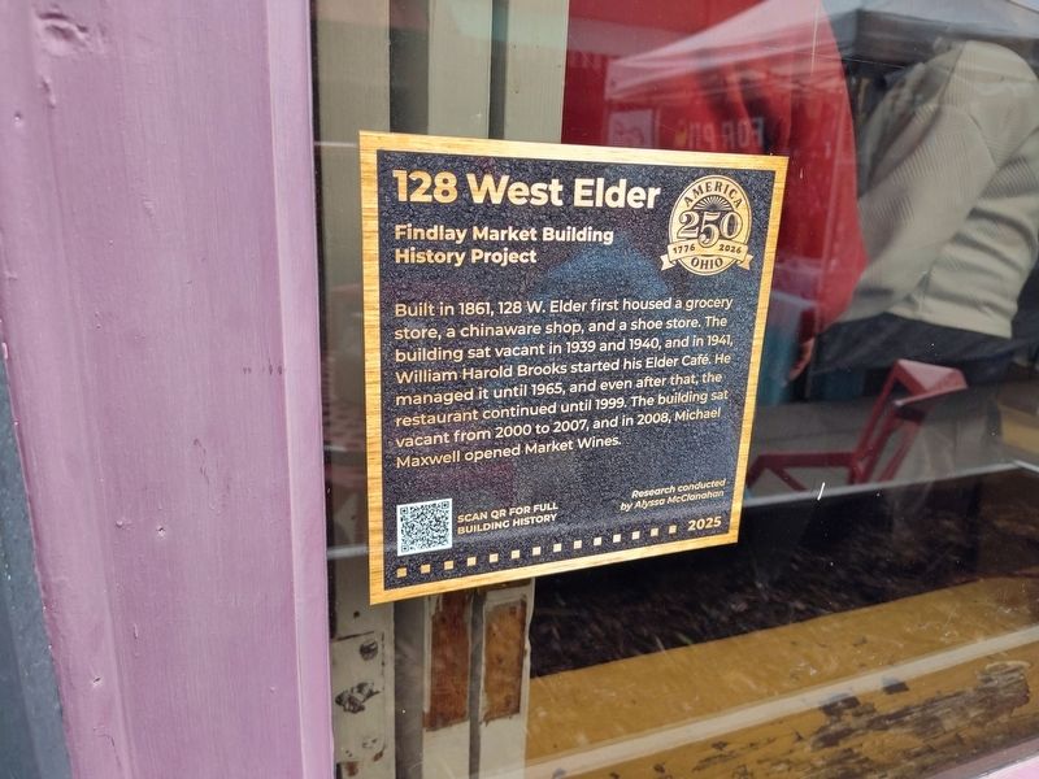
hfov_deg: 73.9
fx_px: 690
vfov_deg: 58.9
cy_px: 390
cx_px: 520
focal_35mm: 23
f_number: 1.8
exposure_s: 1/417
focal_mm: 5.56
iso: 100
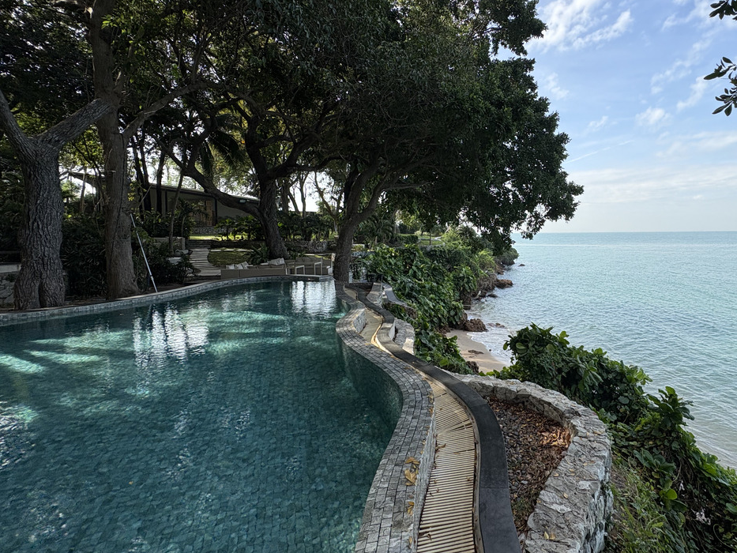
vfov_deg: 71.3
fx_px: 383
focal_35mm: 18
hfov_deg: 85.9
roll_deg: +0.5
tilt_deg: -1.1
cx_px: 465
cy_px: 243
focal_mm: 2.22
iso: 40
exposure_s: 1/840
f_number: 2.2
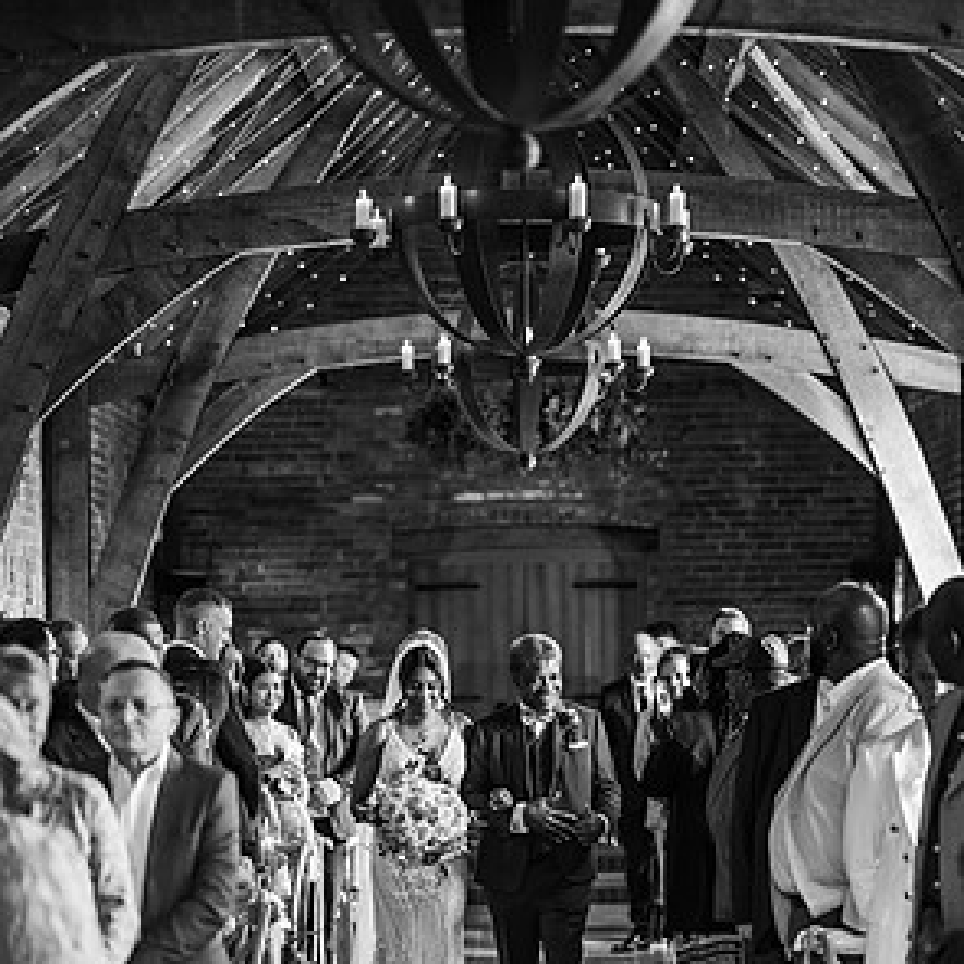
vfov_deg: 15.8
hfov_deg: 15.8
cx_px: 479
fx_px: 3466
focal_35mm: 110
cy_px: 732
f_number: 1.8
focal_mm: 85
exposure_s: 1/200
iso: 1250
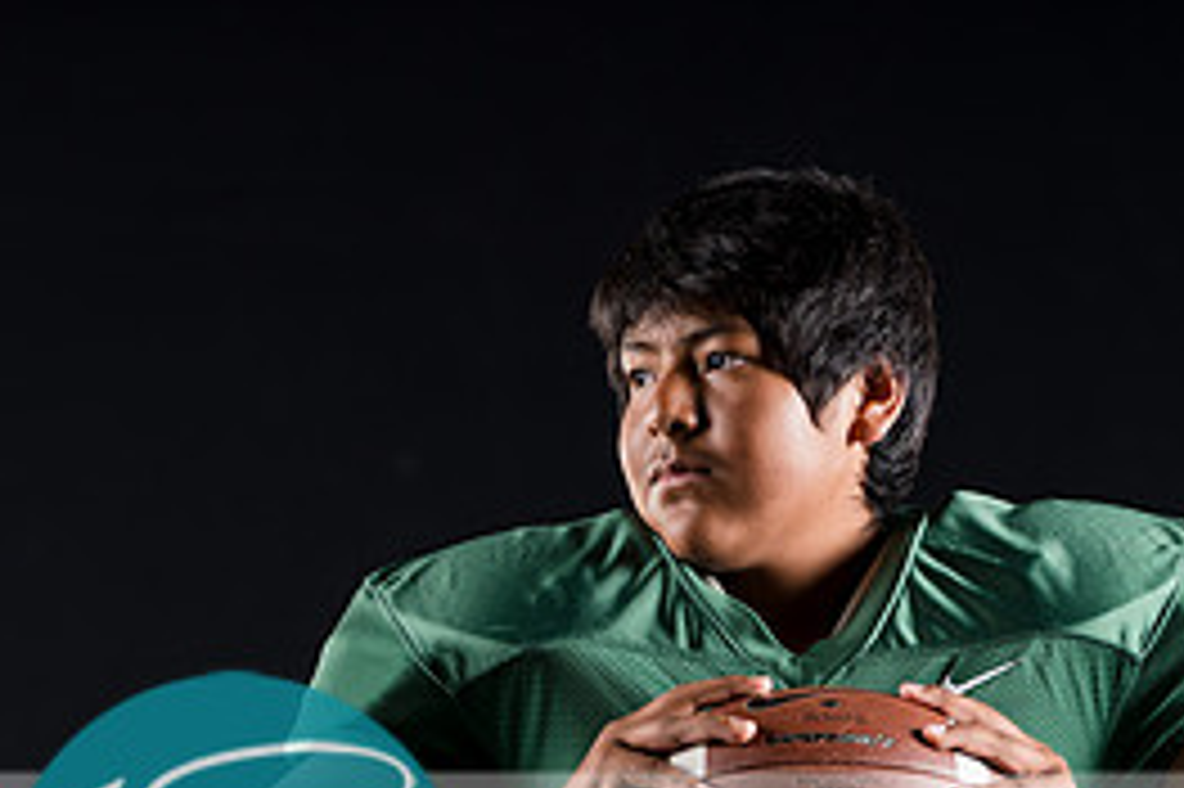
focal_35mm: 223
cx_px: 756
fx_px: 7329
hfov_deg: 9.2
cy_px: 826
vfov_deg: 6.1
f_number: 3.5
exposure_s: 1/160
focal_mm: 101
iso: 200
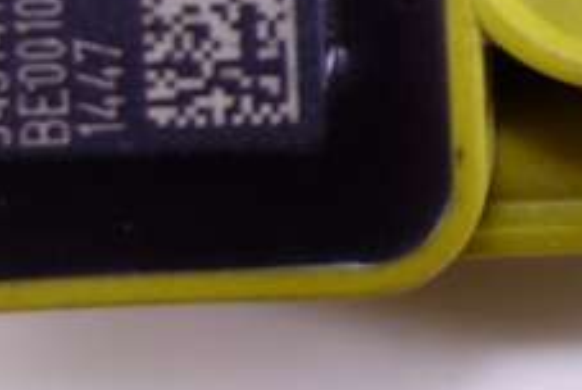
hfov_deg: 19.0
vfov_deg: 13.2
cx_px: 713
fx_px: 1635
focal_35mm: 101
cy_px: -78
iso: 125
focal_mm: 10.4
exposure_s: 1/100
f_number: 2
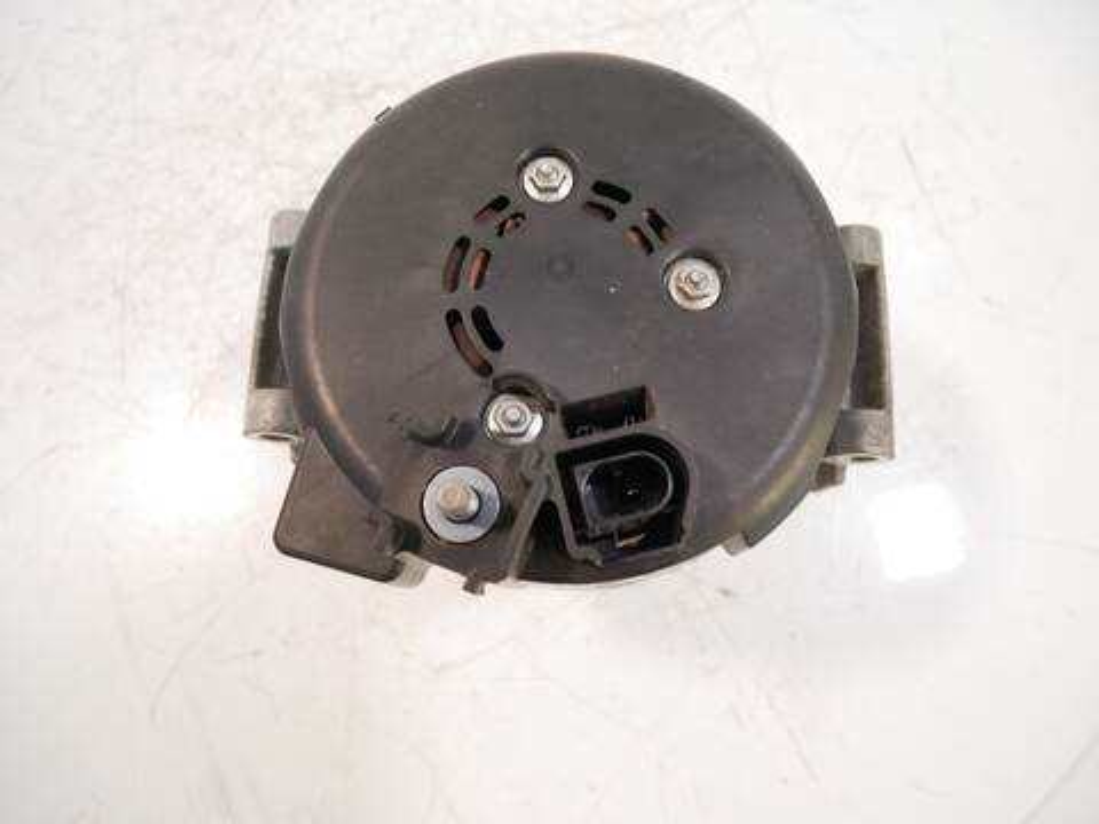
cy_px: 412
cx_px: 550
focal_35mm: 24
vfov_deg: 56.8
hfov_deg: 71.6
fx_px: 762
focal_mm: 12
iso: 800
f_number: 3.5
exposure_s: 1/60
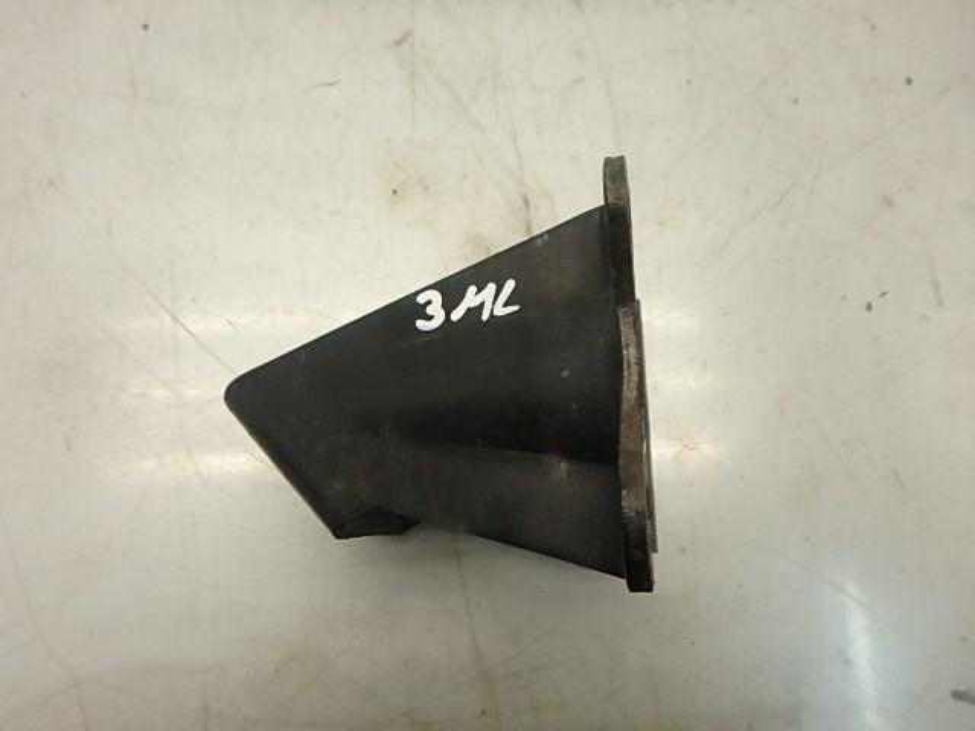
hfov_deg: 79.0
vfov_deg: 63.4
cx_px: 488
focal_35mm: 21
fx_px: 591
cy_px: 366
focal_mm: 3.7
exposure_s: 1/200
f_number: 3.5
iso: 800
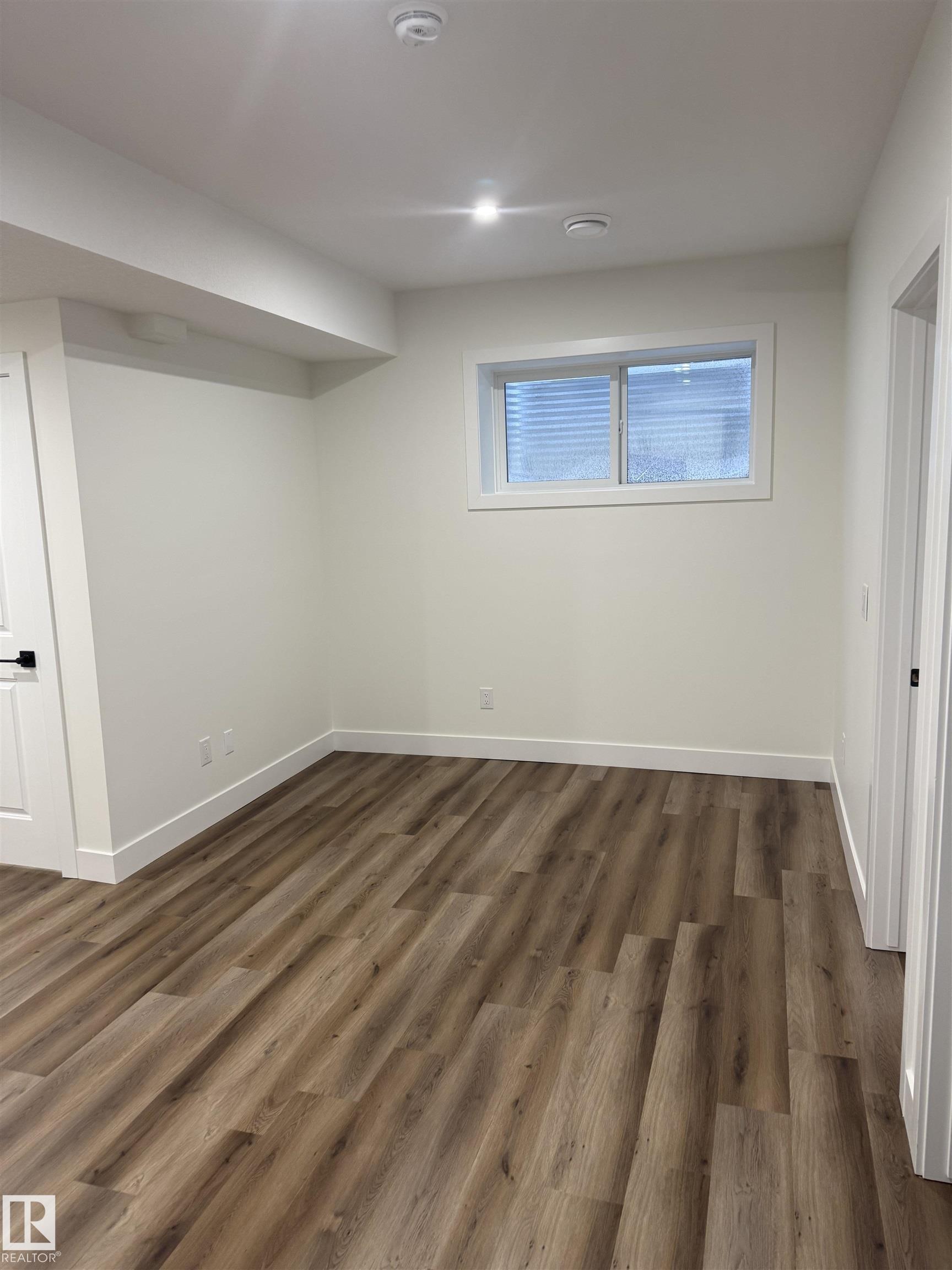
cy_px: 635
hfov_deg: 56.8
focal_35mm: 24
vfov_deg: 71.6
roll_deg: +2.4
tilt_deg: -9.1
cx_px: 476
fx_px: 880
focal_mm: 6.76
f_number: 1.78
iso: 125
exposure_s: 1/60
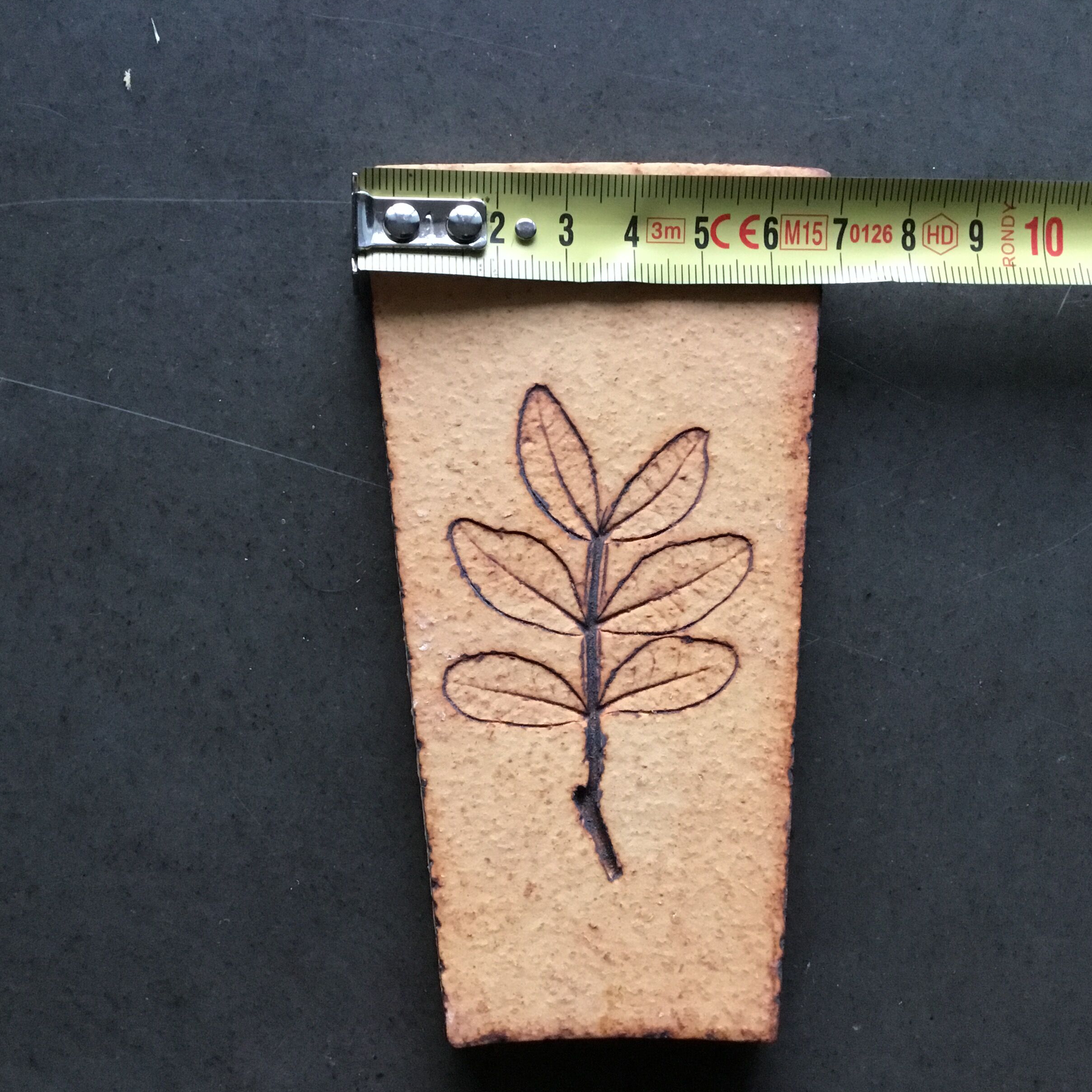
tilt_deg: -83.9
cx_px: 484
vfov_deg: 44.9
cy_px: 549
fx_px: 1321
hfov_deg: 44.9
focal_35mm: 37
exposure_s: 1/20
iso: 200
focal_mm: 3.3
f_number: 2.4
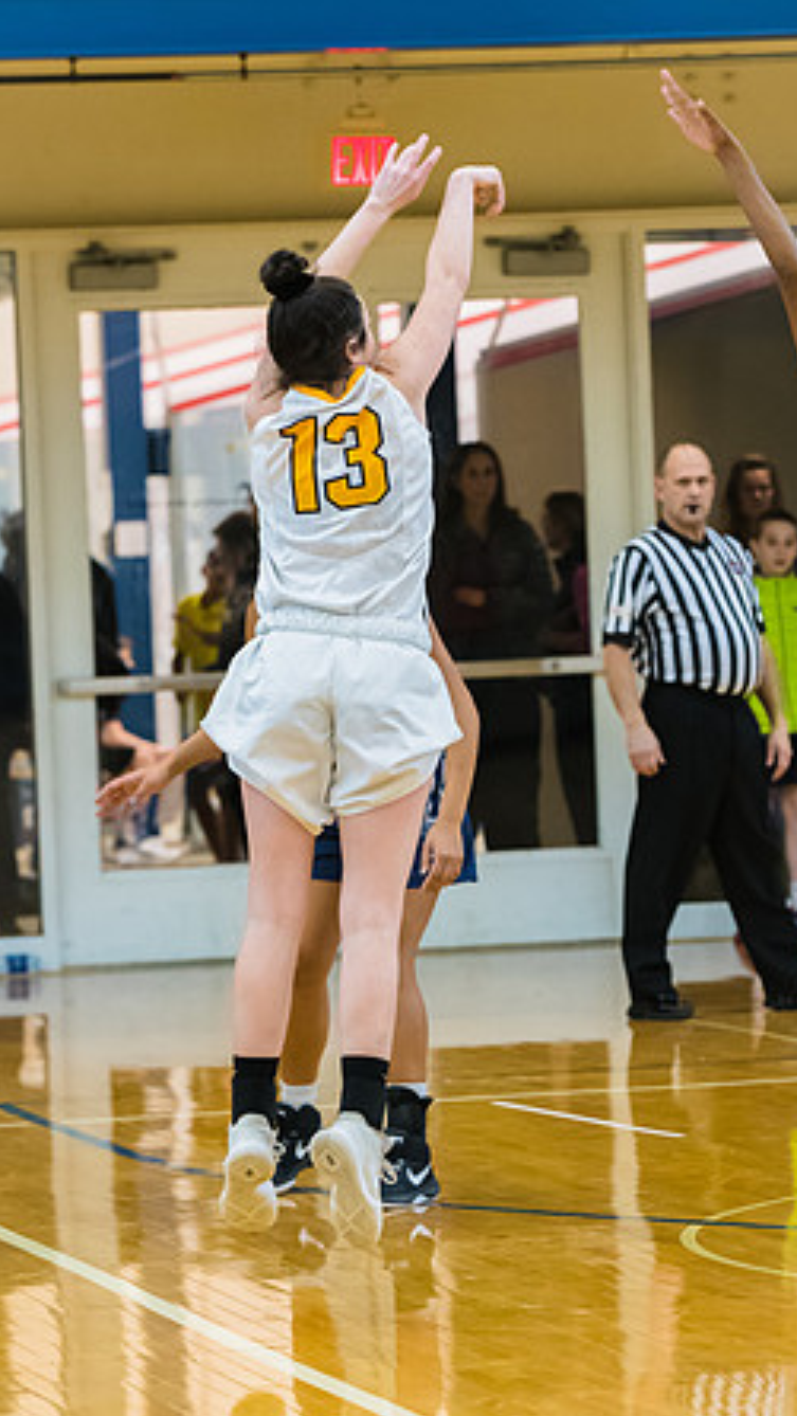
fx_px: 7737
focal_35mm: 206
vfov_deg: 10.5
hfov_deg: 5.9
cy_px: 711
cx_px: 368
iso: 3200
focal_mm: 130
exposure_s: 1/400
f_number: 4
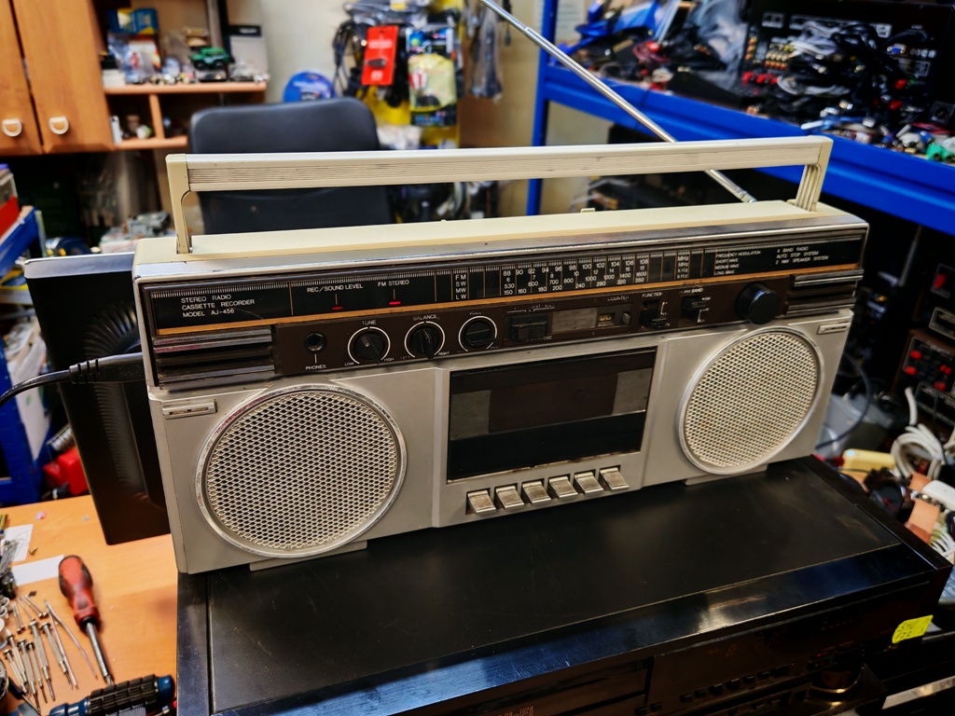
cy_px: 358
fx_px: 745
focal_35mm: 27
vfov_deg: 51.4
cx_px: 478
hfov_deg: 65.3
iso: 640
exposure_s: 1/33
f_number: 1.9
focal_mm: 6.67
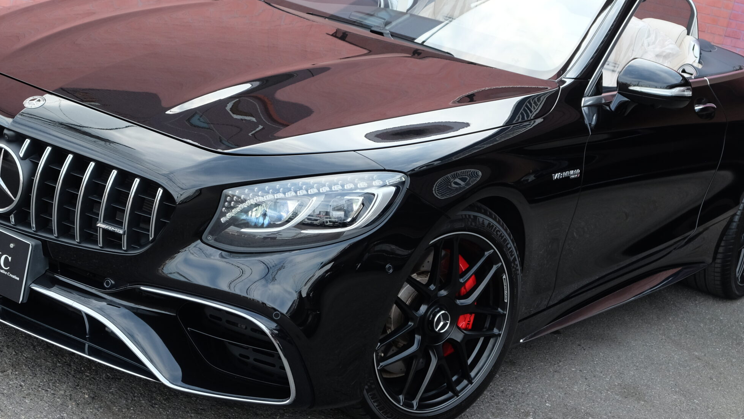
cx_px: 313
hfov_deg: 31.4
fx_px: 1322
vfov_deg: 18.0
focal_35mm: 67
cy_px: 177
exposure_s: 1/220
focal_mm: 32.9
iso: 400
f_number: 5.6
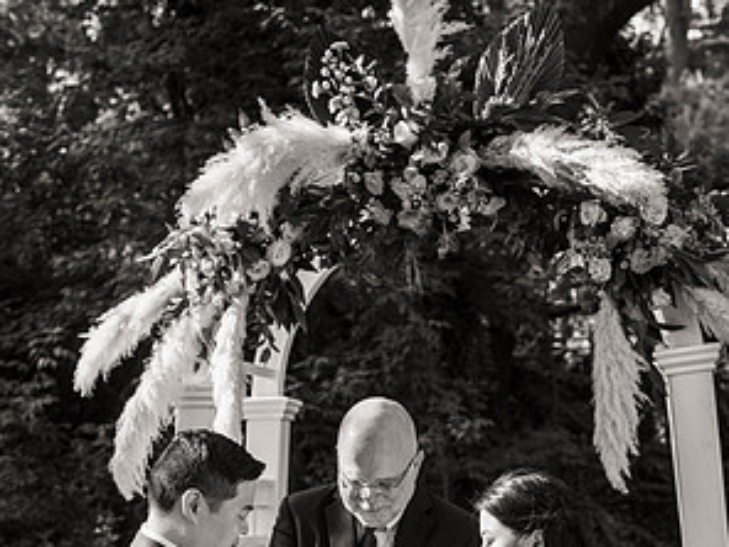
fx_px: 1537
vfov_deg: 19.7
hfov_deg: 26.7
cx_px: 364
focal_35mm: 73
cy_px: 510
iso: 1000
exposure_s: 1/1000
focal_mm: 50
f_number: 4
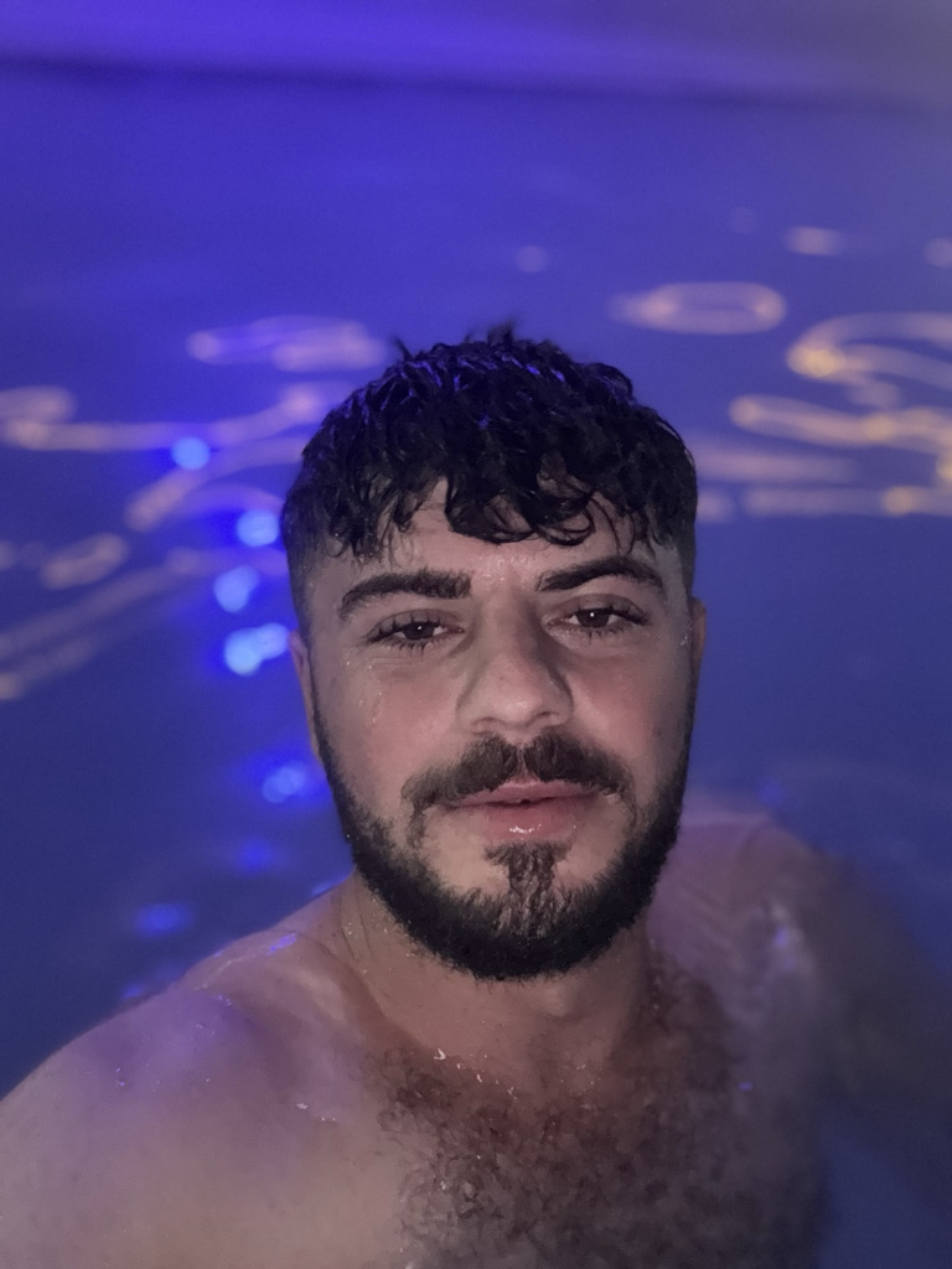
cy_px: 634
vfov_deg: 60.0
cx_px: 476
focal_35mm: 30
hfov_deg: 46.8
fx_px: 1100
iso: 250
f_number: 1.9
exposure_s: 1/25
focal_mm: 2.69
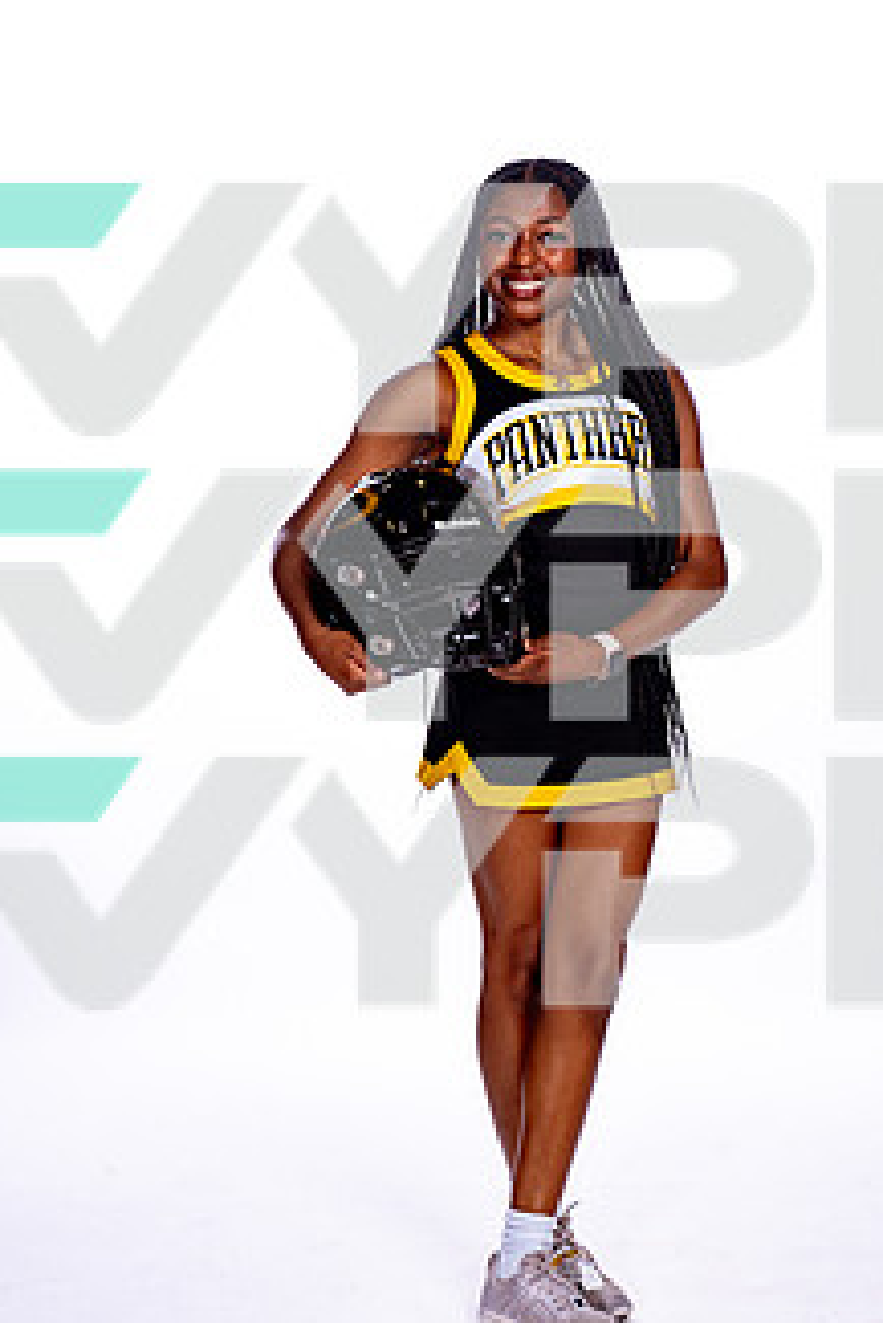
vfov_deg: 22.6
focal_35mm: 90
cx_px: 505
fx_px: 3307
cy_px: 598
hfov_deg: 15.2
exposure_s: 1/250
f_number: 5.6
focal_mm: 65
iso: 100
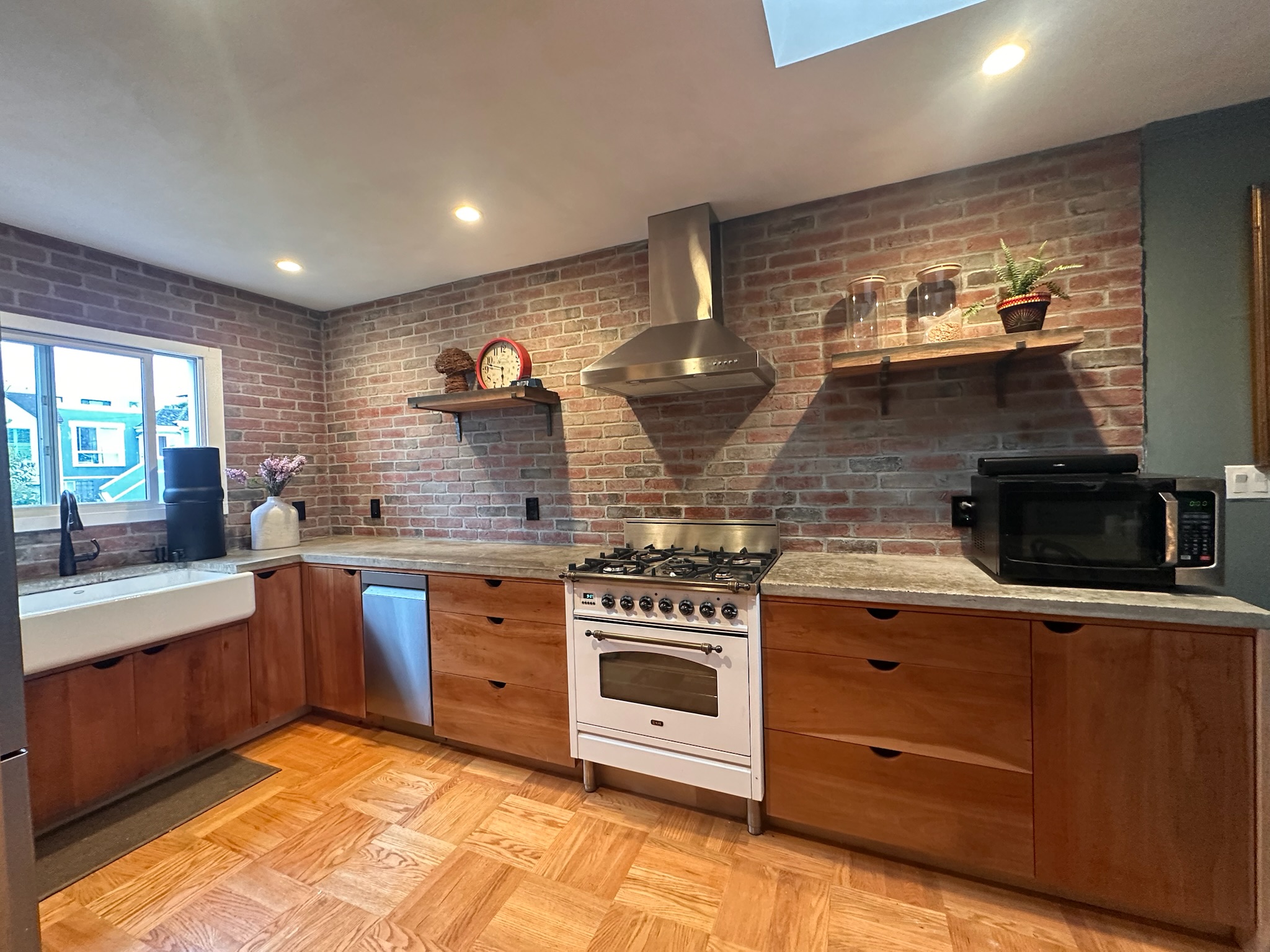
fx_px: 514
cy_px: 476
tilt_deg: -1.0
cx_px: 635
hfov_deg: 102.1
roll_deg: +2.2
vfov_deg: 85.7
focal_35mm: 14
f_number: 2.2
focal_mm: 2.22
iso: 400
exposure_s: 1/60
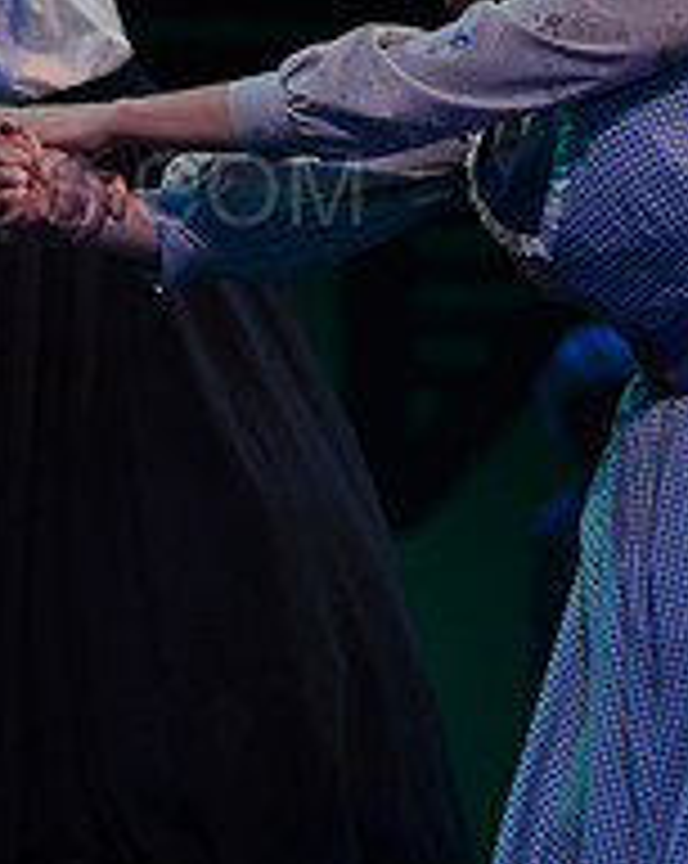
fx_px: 7603
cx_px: -234
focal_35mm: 298
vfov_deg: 6.5
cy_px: 110
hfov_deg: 5.2
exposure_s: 1/400
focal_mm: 105
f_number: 2.8
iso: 1600
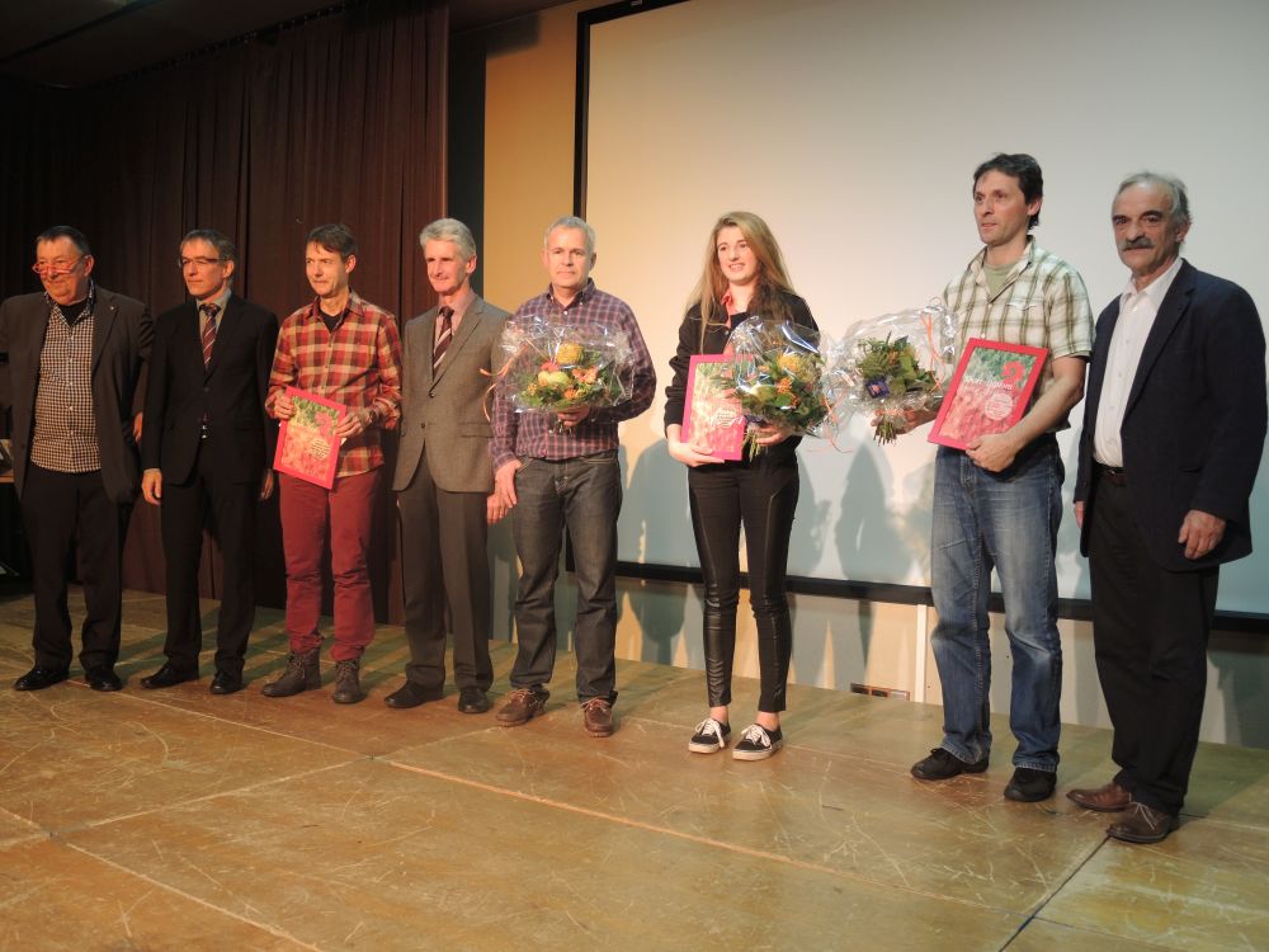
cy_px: 476
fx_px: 1100
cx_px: 634
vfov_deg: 46.8
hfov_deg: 60.0
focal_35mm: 30
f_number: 2
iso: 220
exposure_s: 1/30
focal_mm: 6.5
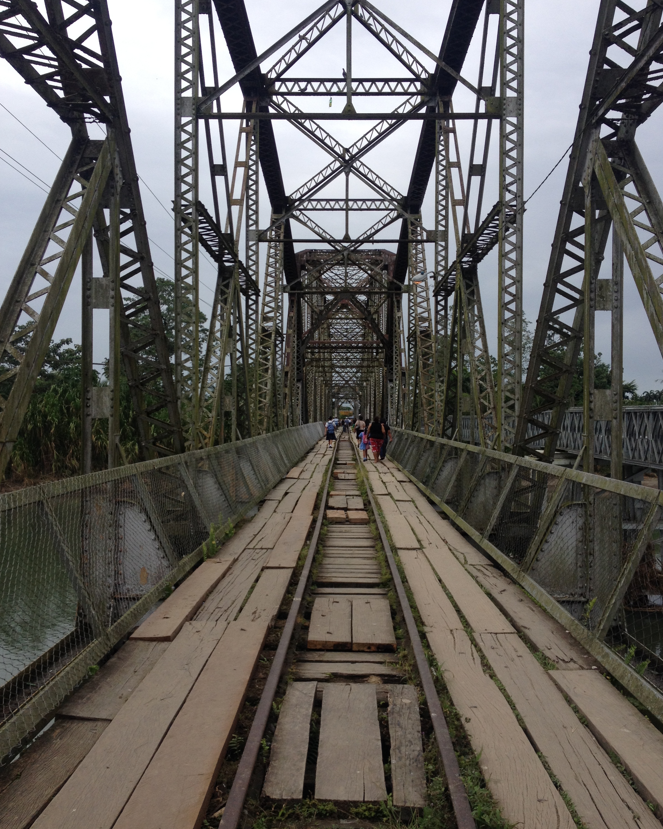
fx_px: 908
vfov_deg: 49.1
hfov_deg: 40.1
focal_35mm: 37
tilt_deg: -1.7
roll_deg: +0.8
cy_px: 414
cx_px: 335
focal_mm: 4.28
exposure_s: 1/1534
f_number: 2.4
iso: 50
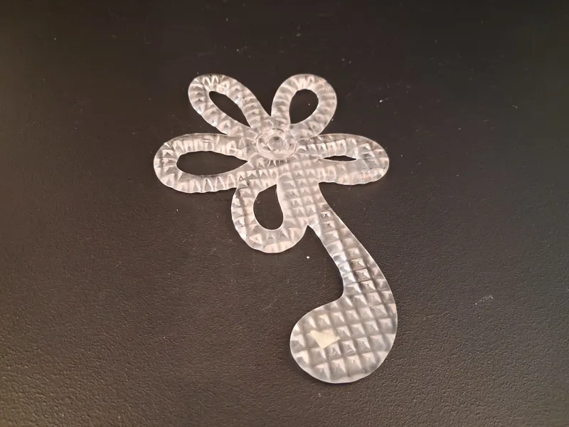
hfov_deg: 65.3
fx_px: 444
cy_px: 214
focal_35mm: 27
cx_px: 284
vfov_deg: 51.4
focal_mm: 4
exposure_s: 1/50
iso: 640
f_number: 1.8
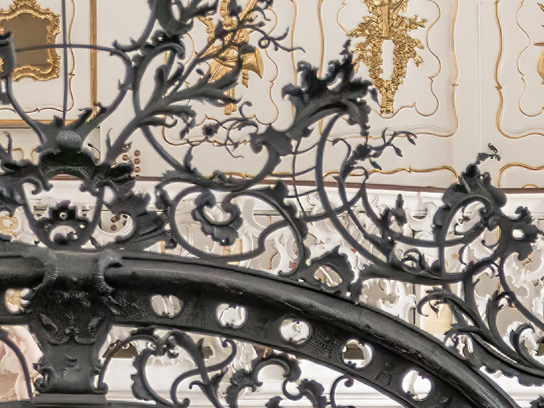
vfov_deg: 3.0
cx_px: -86
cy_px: -285
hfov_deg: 3.9
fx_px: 7888
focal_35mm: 502
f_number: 8
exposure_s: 1/40
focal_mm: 70
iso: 1250
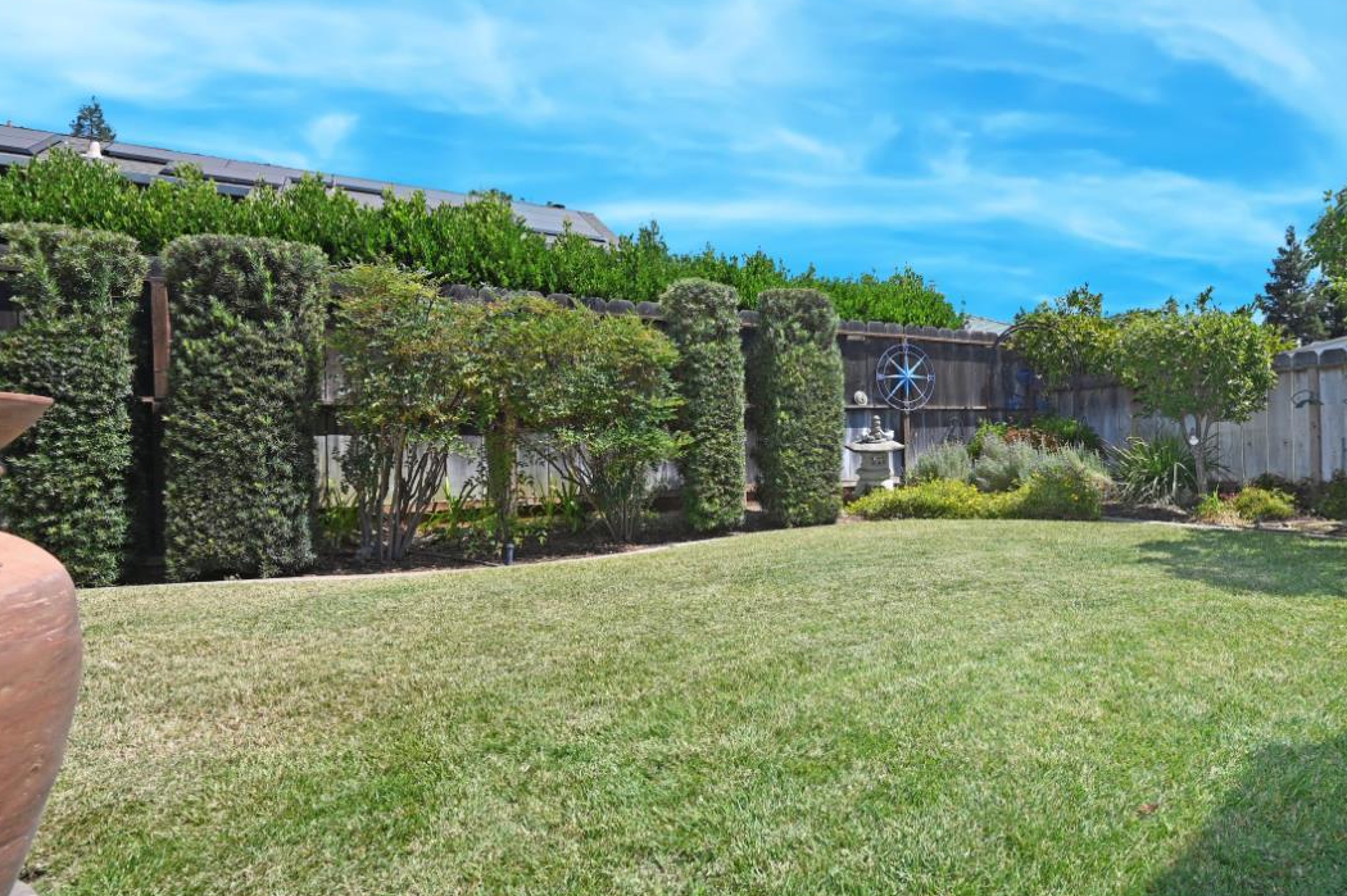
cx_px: 912
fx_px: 748
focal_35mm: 20
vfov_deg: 61.9
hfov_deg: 80.8
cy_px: 440
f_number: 9
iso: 100
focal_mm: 14
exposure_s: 1/200
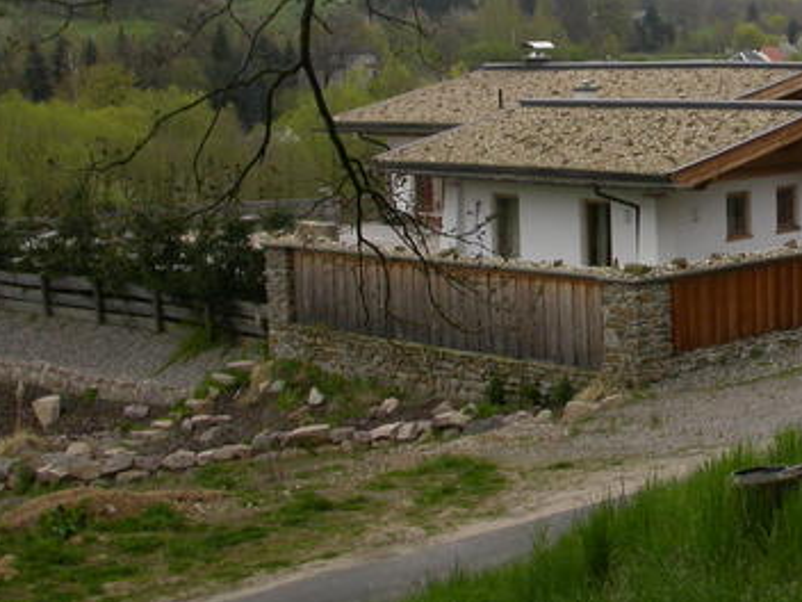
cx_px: 715
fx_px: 1599
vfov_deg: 21.2
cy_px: 162
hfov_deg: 27.2
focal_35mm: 69
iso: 100
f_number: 6
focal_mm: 7.85
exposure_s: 1/273
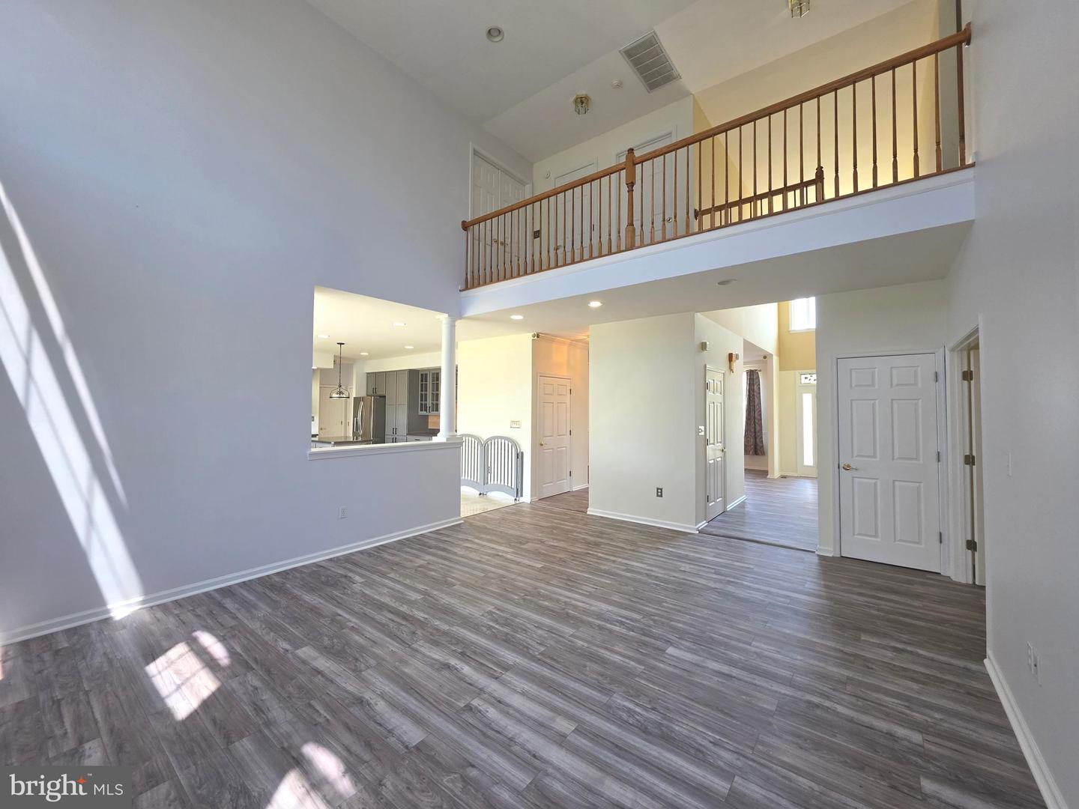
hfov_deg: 106.2
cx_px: 540
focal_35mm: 13
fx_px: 405
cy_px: 404
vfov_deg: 89.9
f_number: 1.9
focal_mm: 2.2
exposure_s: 1/120
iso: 125
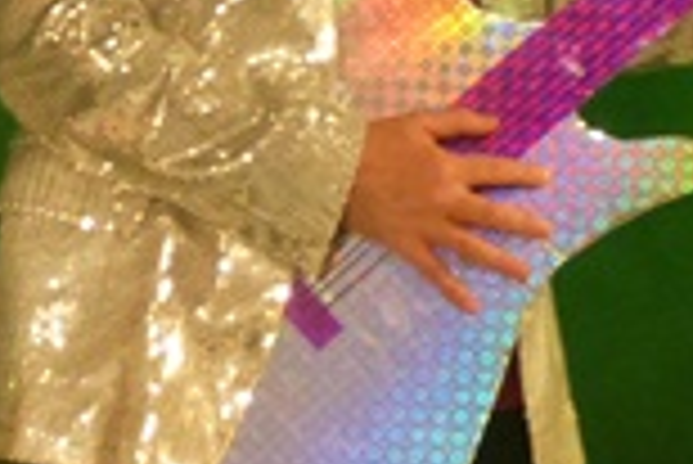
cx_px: -531
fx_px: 10655
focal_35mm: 553
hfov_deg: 3.7
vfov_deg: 2.5
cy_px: -14
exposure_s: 1/60
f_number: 2.8
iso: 500
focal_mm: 23.1
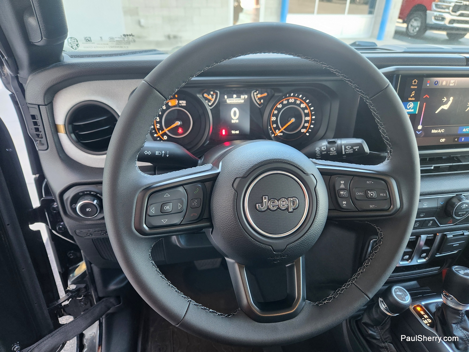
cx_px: 234
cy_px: 176
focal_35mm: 23
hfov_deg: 73.9
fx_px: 312
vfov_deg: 58.9
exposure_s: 1/100
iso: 320
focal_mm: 5.4
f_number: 1.8
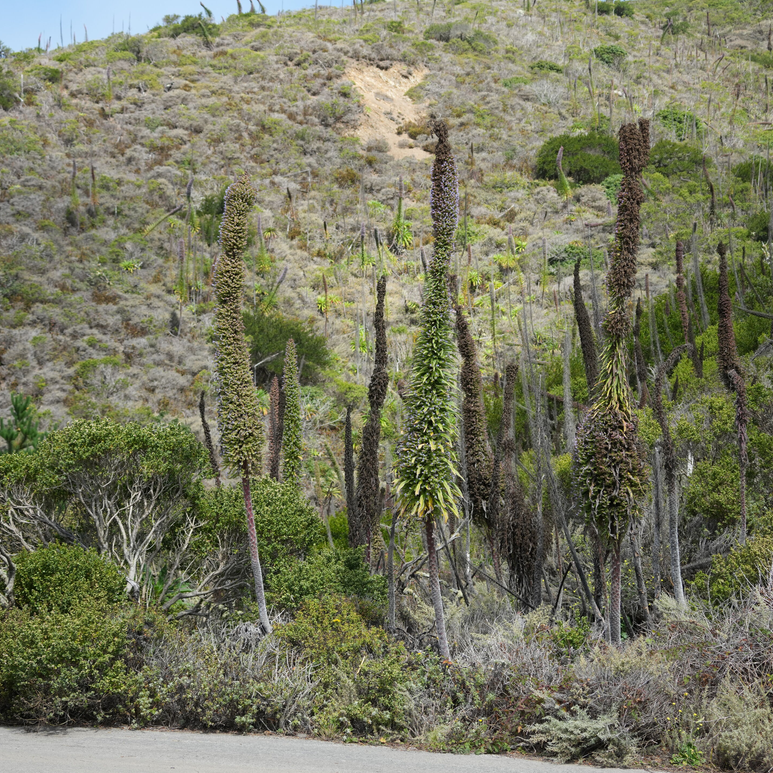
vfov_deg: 26.9
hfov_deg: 26.9
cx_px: 438
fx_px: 1617
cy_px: 387
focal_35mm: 64
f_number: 4.5
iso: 400
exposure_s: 1/1250
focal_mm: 50
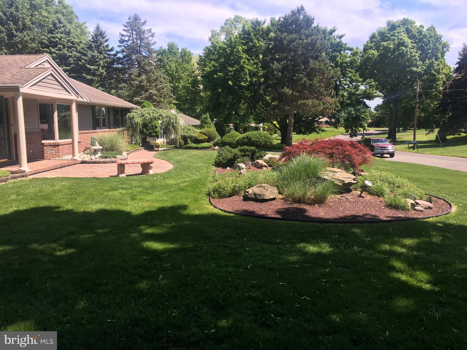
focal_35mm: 29
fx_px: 391
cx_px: 234
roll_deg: +0.4
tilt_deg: -6.7
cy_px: 175
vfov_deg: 48.2
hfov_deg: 61.7
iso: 25
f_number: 2.2
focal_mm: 4.15
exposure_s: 1/646
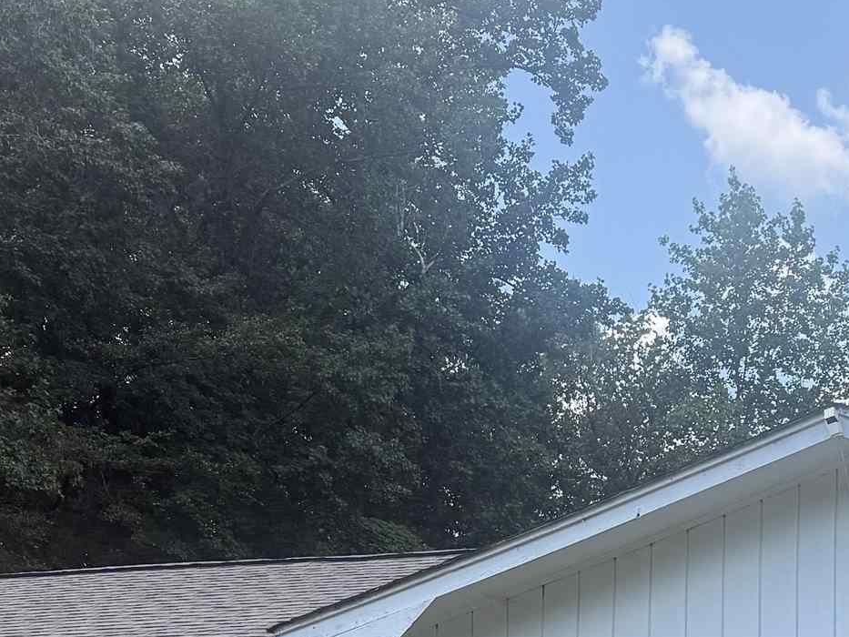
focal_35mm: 79
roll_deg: +0.2
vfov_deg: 17.5
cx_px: 888
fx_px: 1938
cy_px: 840
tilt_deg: +3.8
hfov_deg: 23.5
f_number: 1.78
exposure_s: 1/2110
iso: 100
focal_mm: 6.76
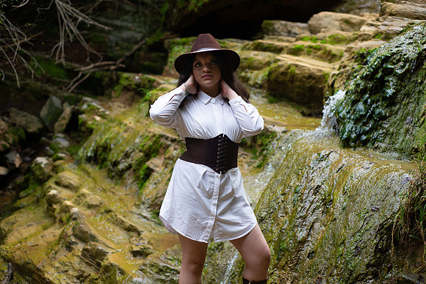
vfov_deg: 27.0
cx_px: 213
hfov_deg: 39.6
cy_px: 142
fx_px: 592
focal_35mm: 50
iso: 400
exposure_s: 1/640
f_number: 2.8
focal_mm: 50
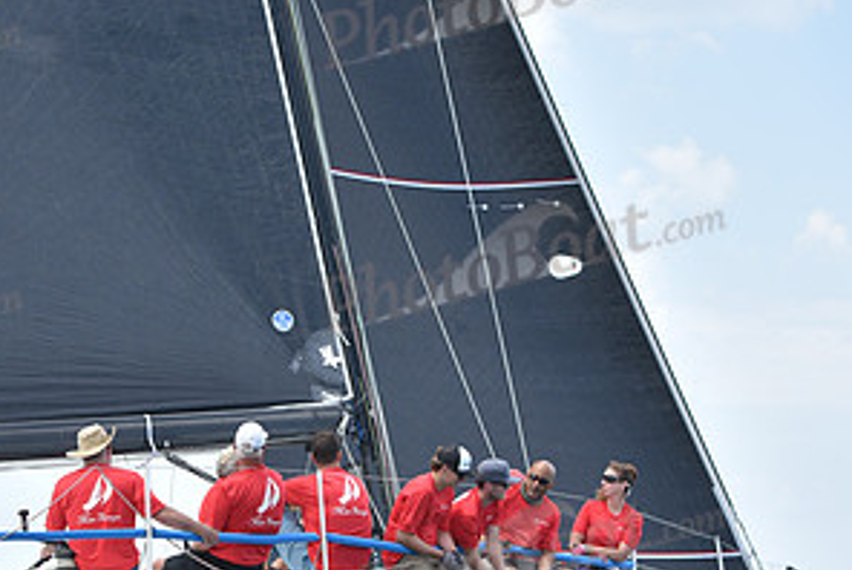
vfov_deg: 10.0
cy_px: 451
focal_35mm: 137
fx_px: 3245
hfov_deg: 14.9
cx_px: 173
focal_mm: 70
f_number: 4
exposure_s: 1/1250
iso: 250
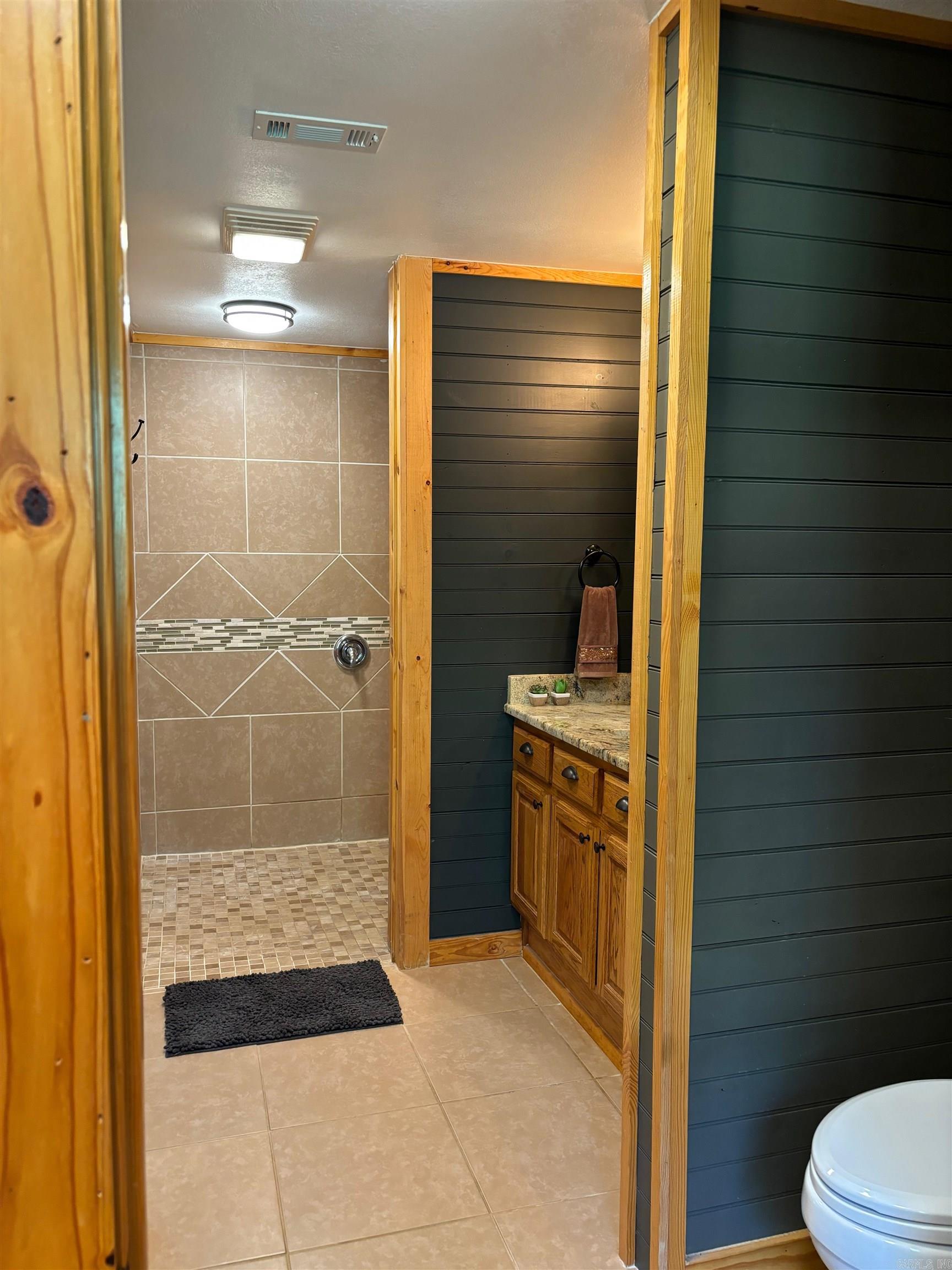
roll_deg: -0.6
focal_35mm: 26
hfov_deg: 53.1
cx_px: 476
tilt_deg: -6.0
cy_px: 635
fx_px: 953
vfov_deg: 67.3
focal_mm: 5.96
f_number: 1.6
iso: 250
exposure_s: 1/60
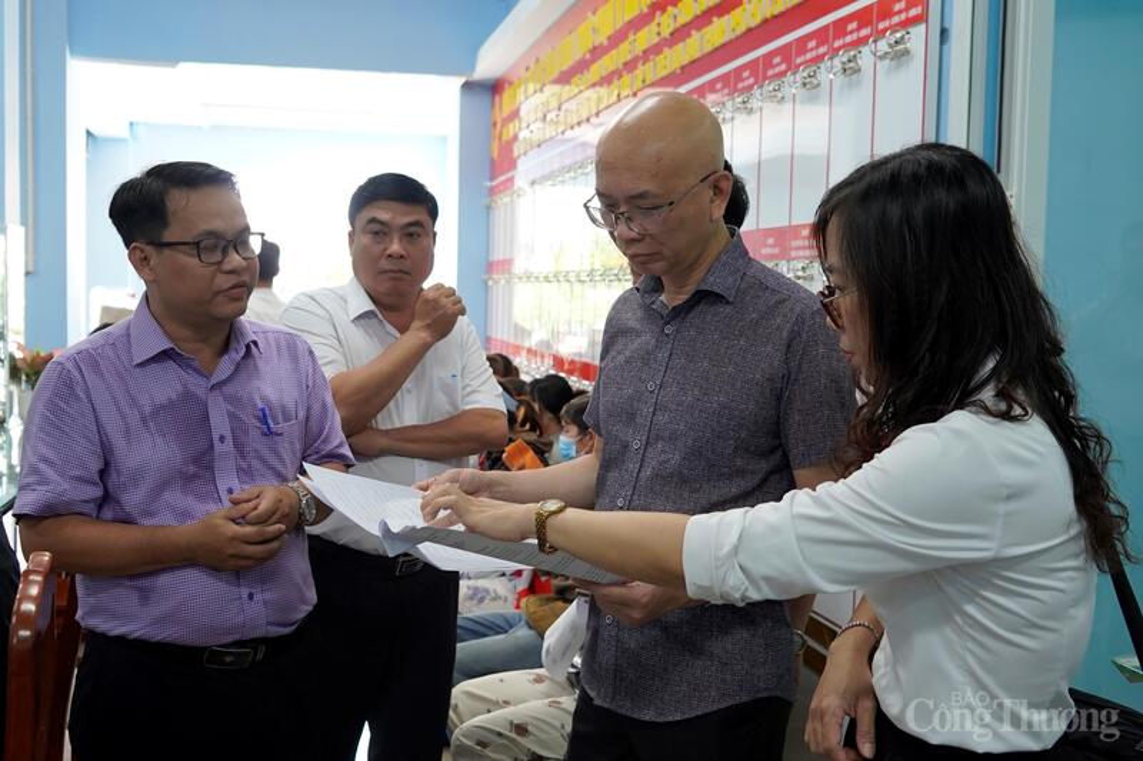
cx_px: 572
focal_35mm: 40
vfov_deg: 33.4
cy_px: 380
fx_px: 1270
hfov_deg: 48.5
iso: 1600
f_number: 4
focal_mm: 27
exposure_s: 1/160
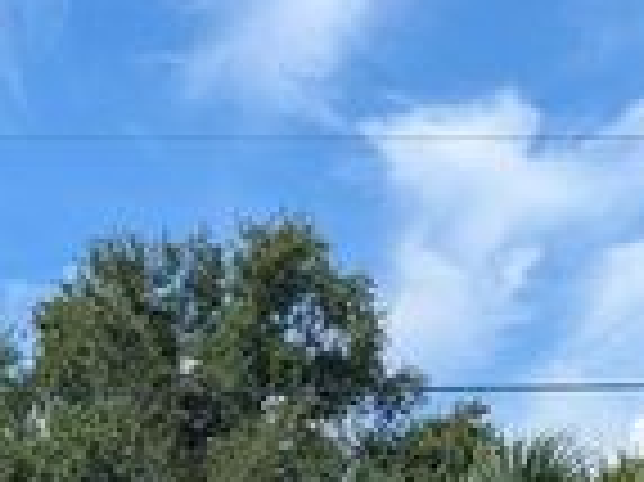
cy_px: 730
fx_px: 1561
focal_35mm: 84
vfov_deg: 16.0
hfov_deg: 22.2
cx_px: -36
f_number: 1.68
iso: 20
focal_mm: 6.9
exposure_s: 1/1066
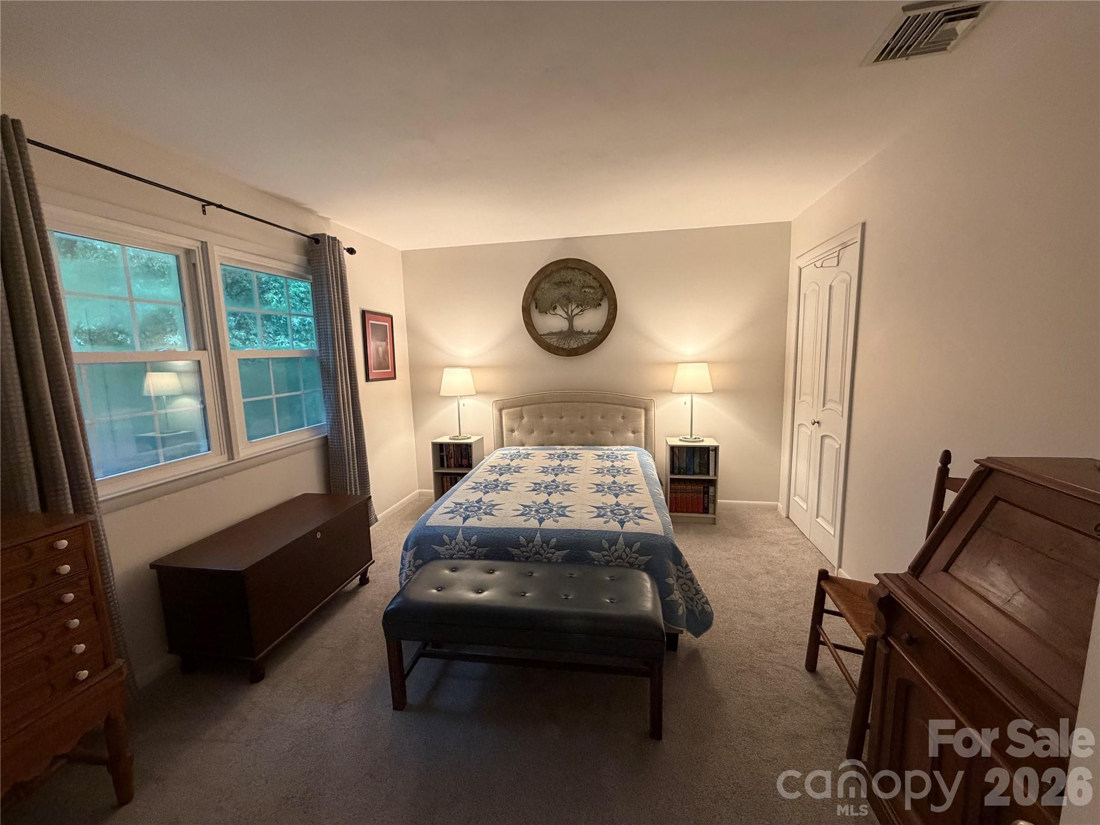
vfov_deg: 85.7
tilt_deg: -8.6
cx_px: 550
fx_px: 445
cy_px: 412
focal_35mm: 14
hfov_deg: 102.1
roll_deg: +1.8
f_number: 2.2
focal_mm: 2.22
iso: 400
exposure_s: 1/60
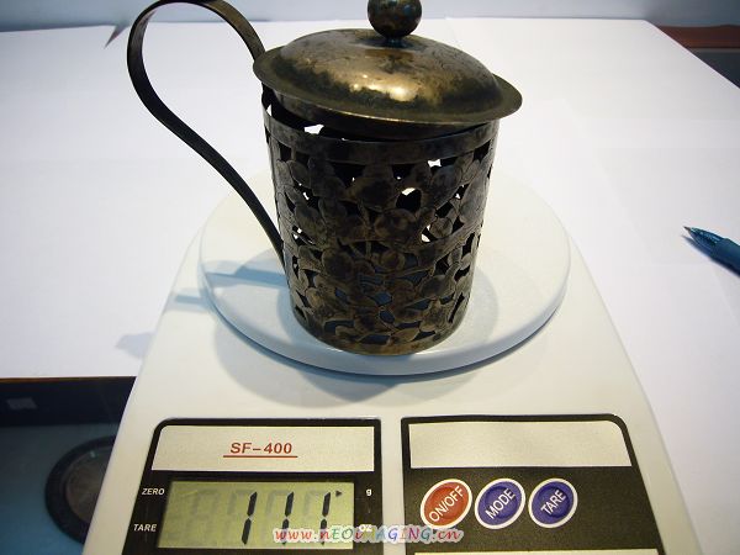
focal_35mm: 29
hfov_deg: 61.7
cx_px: 370
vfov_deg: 48.2
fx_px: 620
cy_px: 278
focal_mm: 4.7
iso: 100
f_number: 2.8
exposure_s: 1/15
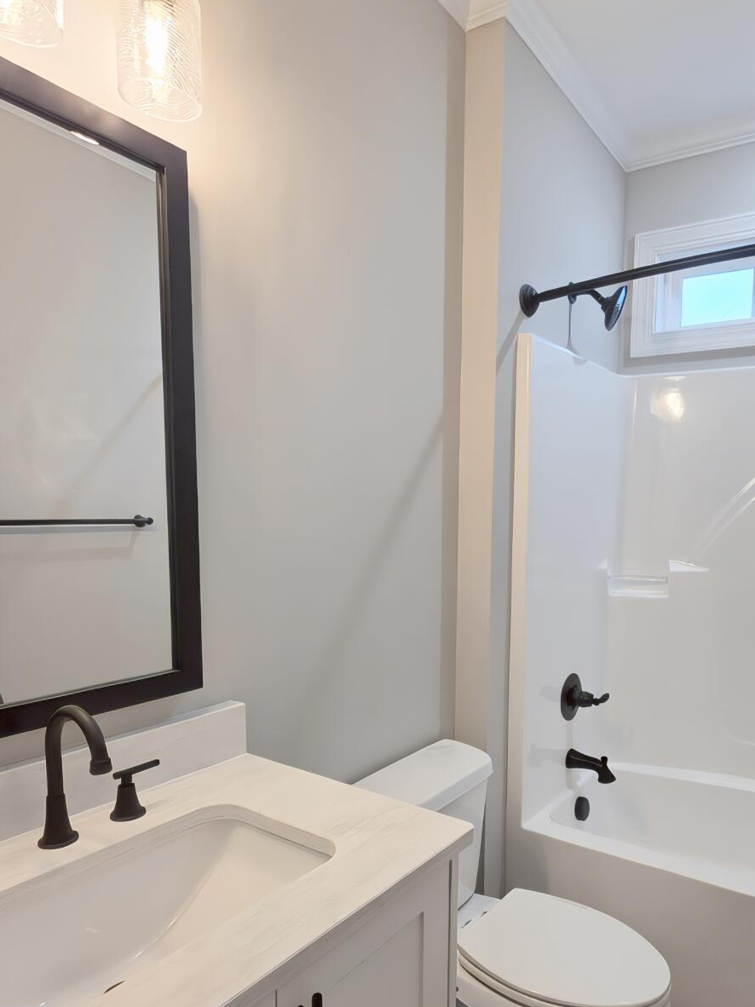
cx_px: 488
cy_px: 588
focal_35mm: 22
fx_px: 640
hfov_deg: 60.0
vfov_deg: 75.8
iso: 64
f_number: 1.9
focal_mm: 2.2
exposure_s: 1/120
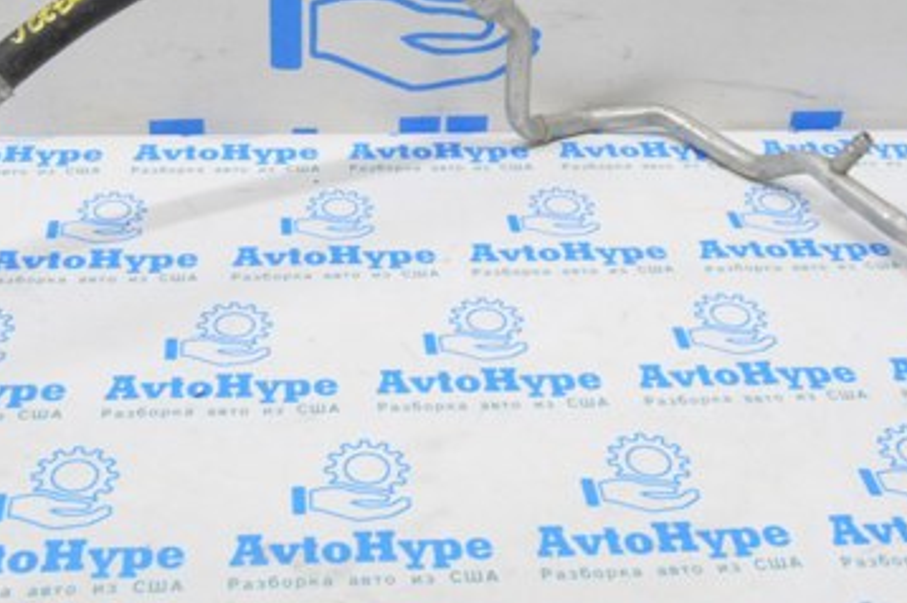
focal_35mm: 59
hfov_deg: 33.9
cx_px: 380
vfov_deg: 22.7
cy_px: 130
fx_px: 1485
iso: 6400
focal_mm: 22
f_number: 20
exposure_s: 1/20
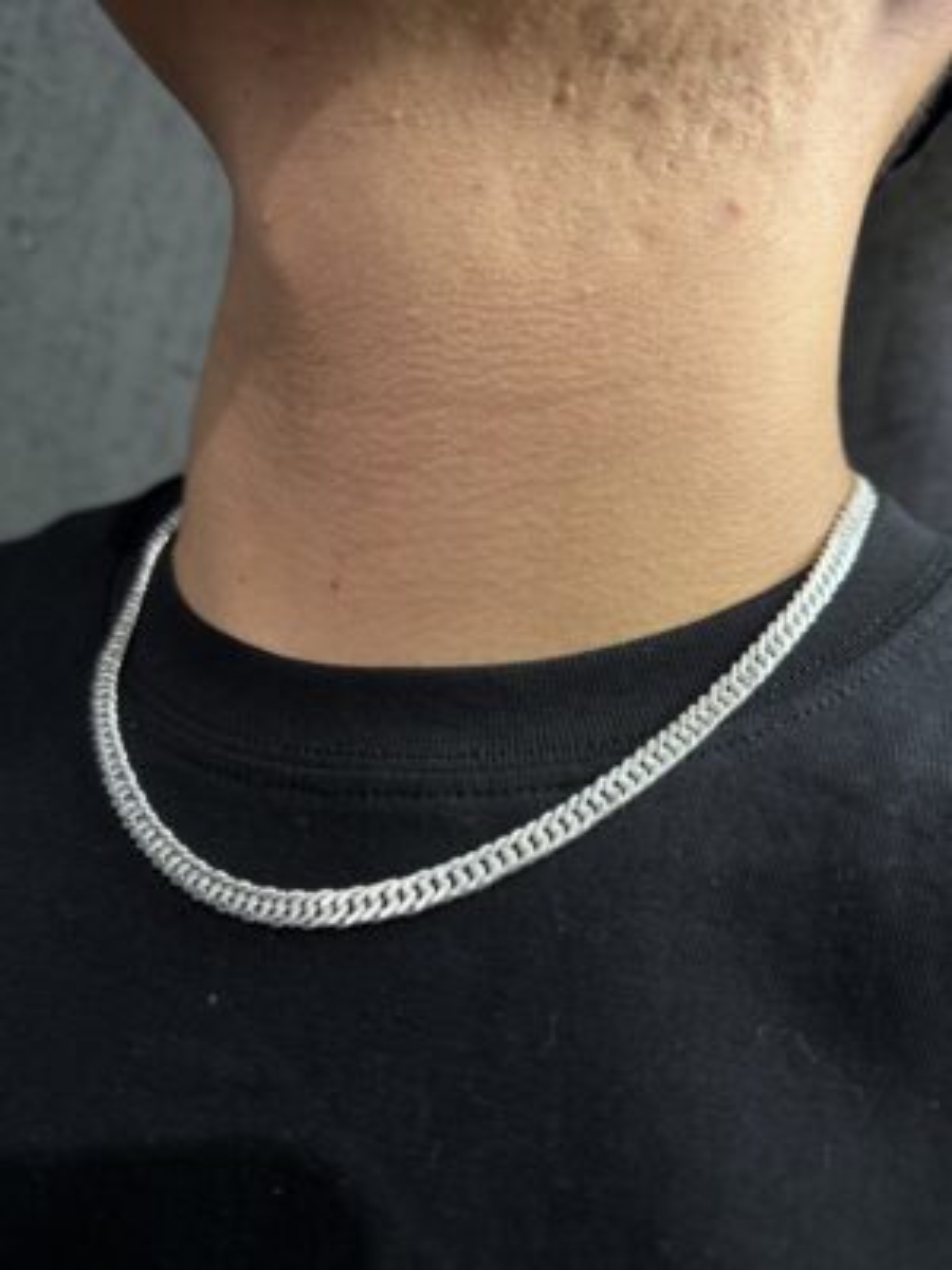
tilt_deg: +1.1
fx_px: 880
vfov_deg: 71.6
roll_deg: -11.8
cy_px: 635
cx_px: 476
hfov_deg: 56.8
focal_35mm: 24
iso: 200
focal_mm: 6.76
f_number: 1.78
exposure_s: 1/202
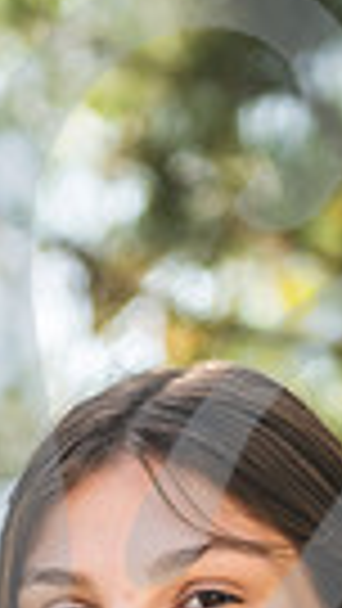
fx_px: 3947
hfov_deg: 5.0
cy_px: 725
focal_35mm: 245
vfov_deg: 8.7
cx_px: 94
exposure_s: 1/500
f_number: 2.8
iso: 100
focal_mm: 70
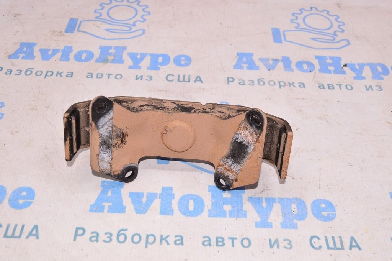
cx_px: 196
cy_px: 130
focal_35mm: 42
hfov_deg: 46.4
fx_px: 457
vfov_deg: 31.8
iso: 1600
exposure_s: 1/125
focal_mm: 28
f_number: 8
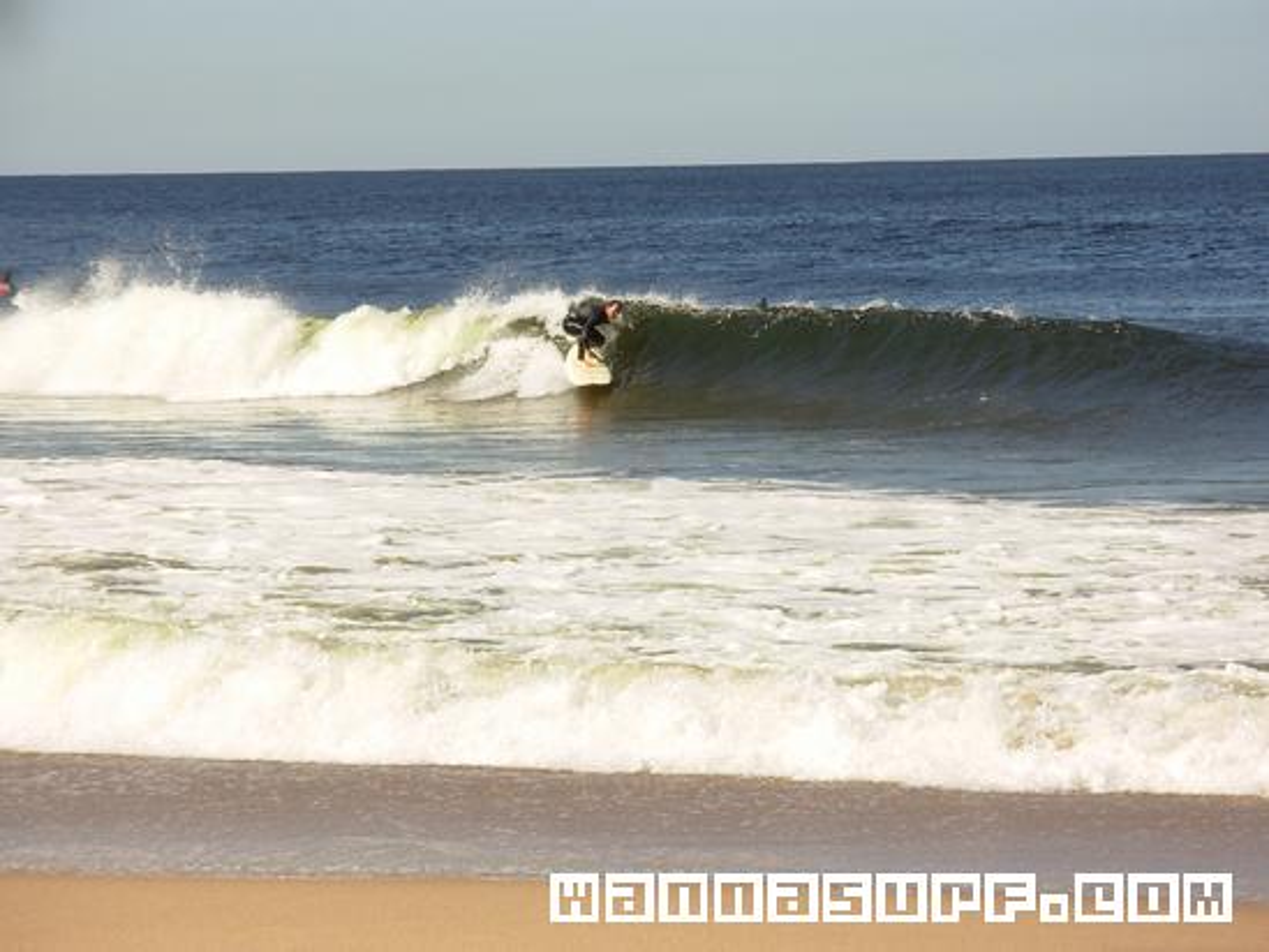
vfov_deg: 7.8
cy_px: 476
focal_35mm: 190
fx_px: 6967
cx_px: 634
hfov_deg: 10.4
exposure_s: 1/575
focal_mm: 31.4
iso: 50
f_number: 5
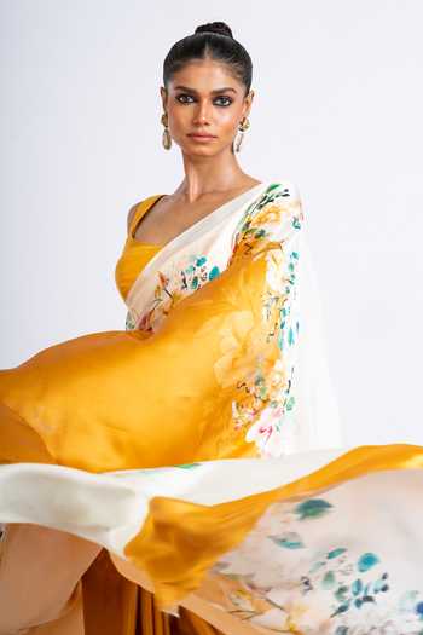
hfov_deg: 16.1
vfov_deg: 23.9
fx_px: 1498
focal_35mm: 85
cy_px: 318
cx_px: 212
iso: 200
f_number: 13
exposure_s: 1/160
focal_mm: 85
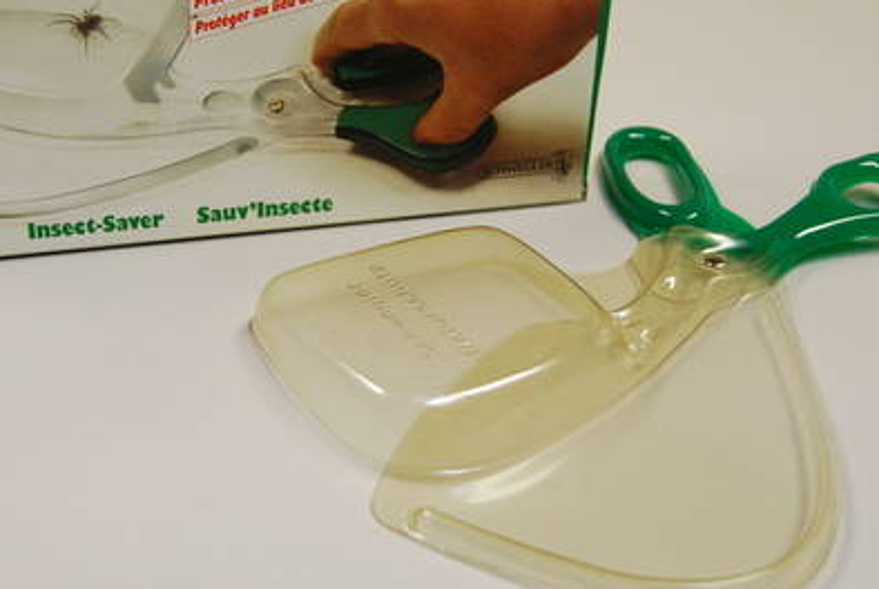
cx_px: 346
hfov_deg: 31.3
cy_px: 207
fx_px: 1565
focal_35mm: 64
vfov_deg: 21.3
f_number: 4.2
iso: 800
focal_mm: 28
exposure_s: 1/80
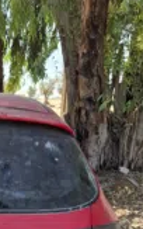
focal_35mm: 60
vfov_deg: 31.1
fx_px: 374
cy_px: 236
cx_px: -45
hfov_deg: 19.8
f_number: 1.8
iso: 50
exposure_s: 1/510
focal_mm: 5.54
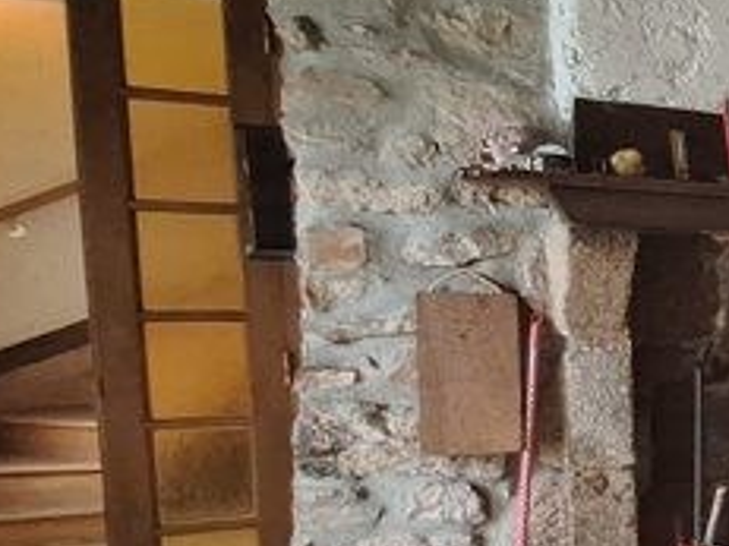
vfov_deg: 31.9
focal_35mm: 45
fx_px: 947
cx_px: 1247
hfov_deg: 24.1
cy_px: 369
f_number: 2.2
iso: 200
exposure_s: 1/24
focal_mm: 1.74
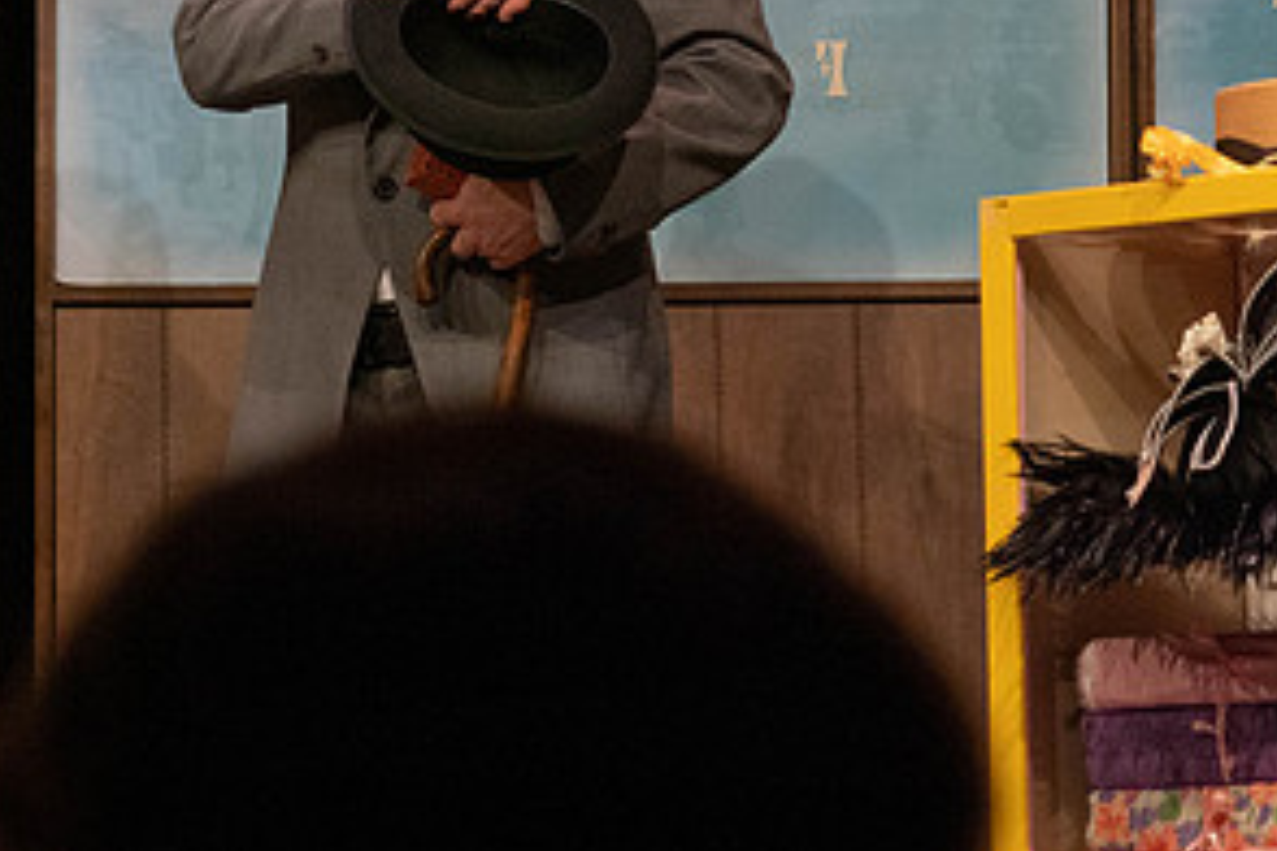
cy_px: 108
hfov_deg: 11.1
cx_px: 200
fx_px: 6526
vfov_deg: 7.4
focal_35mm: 184
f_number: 5.6
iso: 4000
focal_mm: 80
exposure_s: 1/400
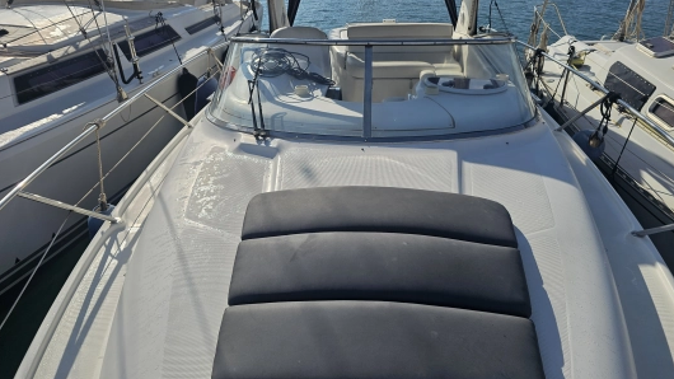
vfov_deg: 44.0
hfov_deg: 71.9
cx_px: 346
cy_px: 141
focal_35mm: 26
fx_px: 465
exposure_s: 1/1690
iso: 12
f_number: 1.7
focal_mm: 6.3
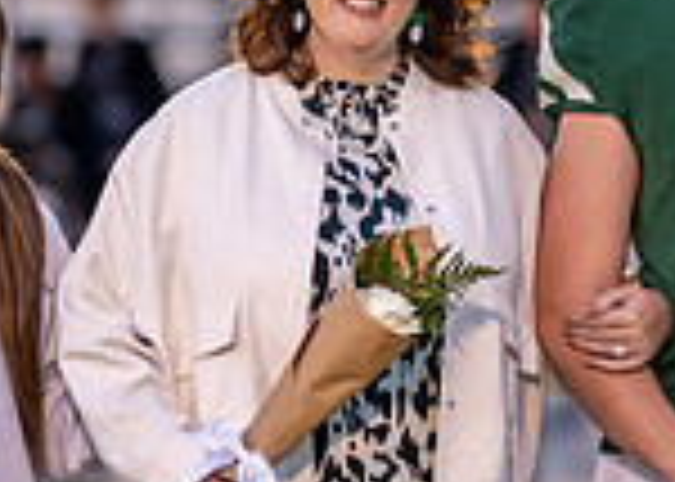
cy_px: 402
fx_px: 14084
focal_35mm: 735
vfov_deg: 2.0
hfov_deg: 2.7
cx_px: 568
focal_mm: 135
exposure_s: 1/640
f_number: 2.2
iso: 500
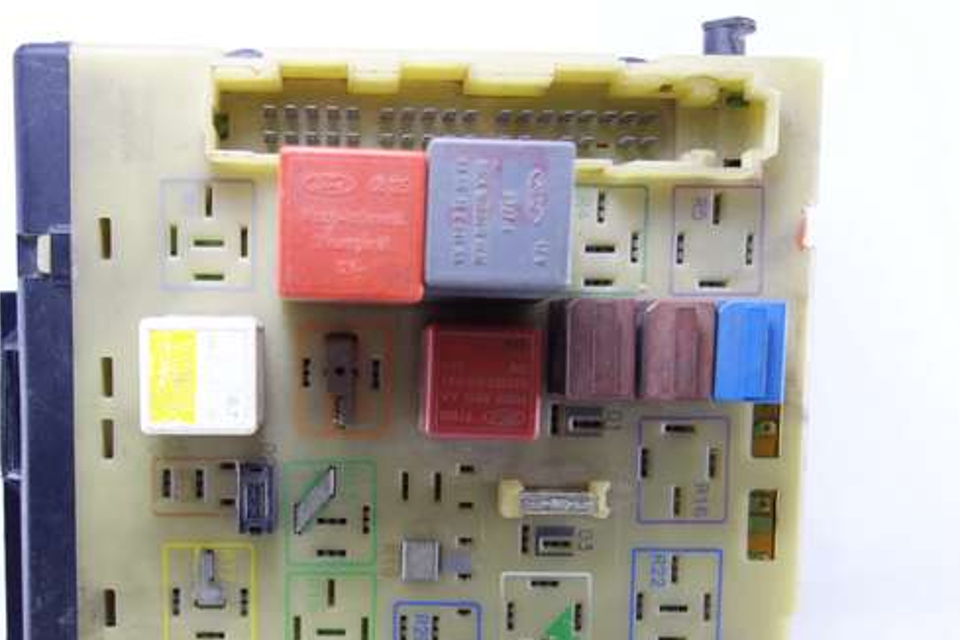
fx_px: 1173
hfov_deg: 44.2
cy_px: 455
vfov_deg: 30.2
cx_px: 377
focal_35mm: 44
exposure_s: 1/60
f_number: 1.8
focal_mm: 10.4
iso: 125
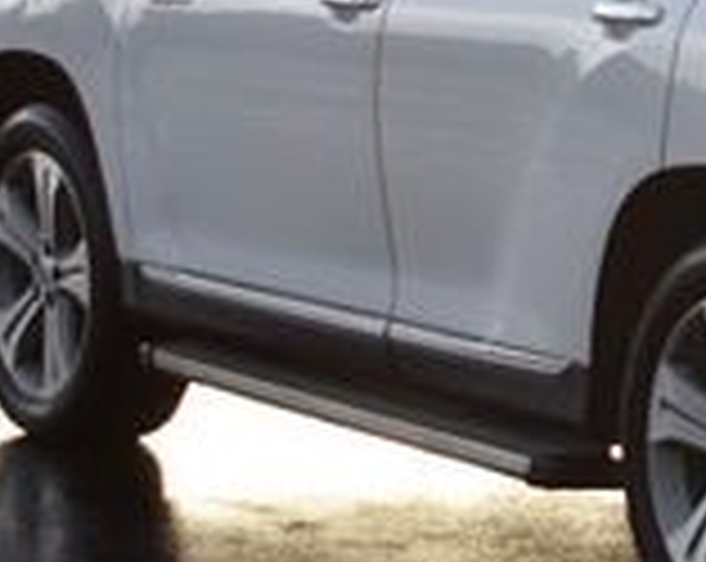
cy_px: 38
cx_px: 1106
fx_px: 4797
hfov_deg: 8.2
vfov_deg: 6.7
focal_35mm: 230
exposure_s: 1/250
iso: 200
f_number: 5.6
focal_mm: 40
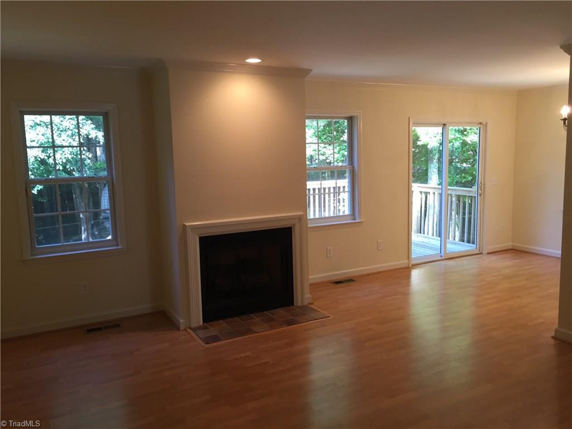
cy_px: 214
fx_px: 479
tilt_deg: -8.0
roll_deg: +1.3
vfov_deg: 48.2
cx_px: 286
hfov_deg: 61.7
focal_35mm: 29
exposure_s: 1/30
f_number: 2.2
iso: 50
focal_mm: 4.15
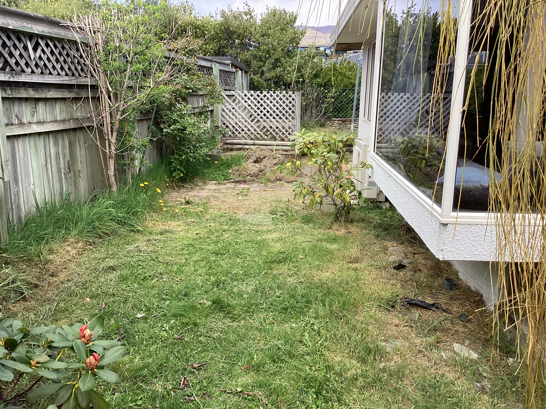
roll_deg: -0.5
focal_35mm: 31
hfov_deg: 58.4
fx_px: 489
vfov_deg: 45.4
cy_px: 204
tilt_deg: -13.8
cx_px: 273
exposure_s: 1/245
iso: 25
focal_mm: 3.3
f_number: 2.4
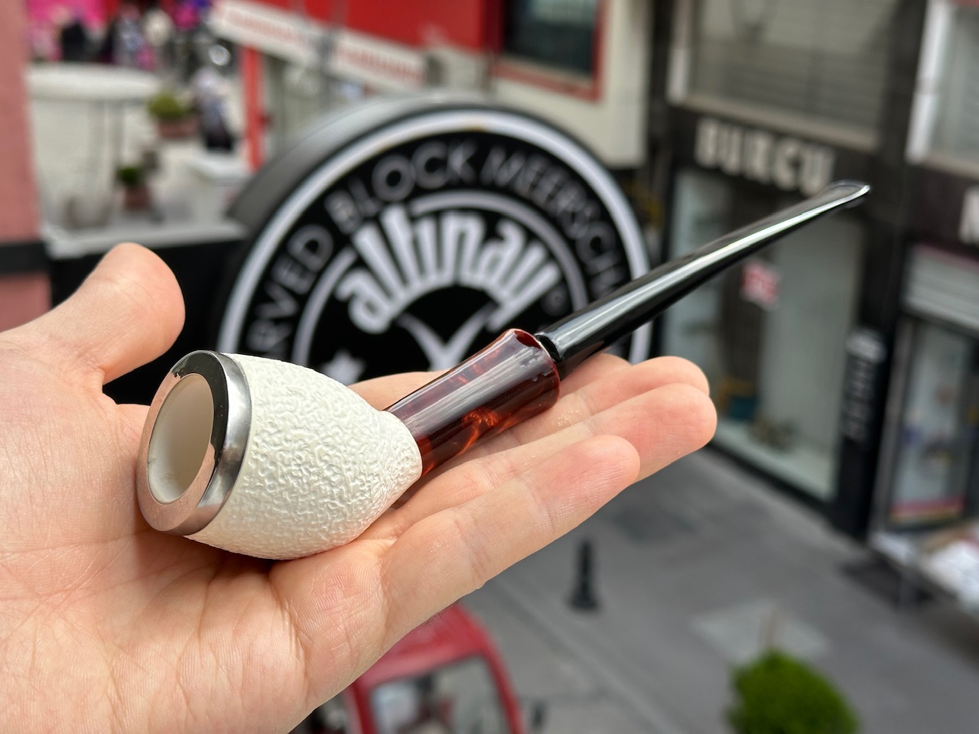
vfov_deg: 30.3
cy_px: 367
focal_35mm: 48
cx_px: 490
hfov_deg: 39.7
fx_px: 1358
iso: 64
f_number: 1.78
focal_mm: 6.86
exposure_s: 1/1041
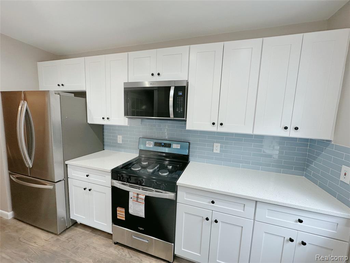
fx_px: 142
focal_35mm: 14
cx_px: 175
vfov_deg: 85.7
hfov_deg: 102.1
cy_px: 132
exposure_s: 1/120
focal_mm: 2.22
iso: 125
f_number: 2.2
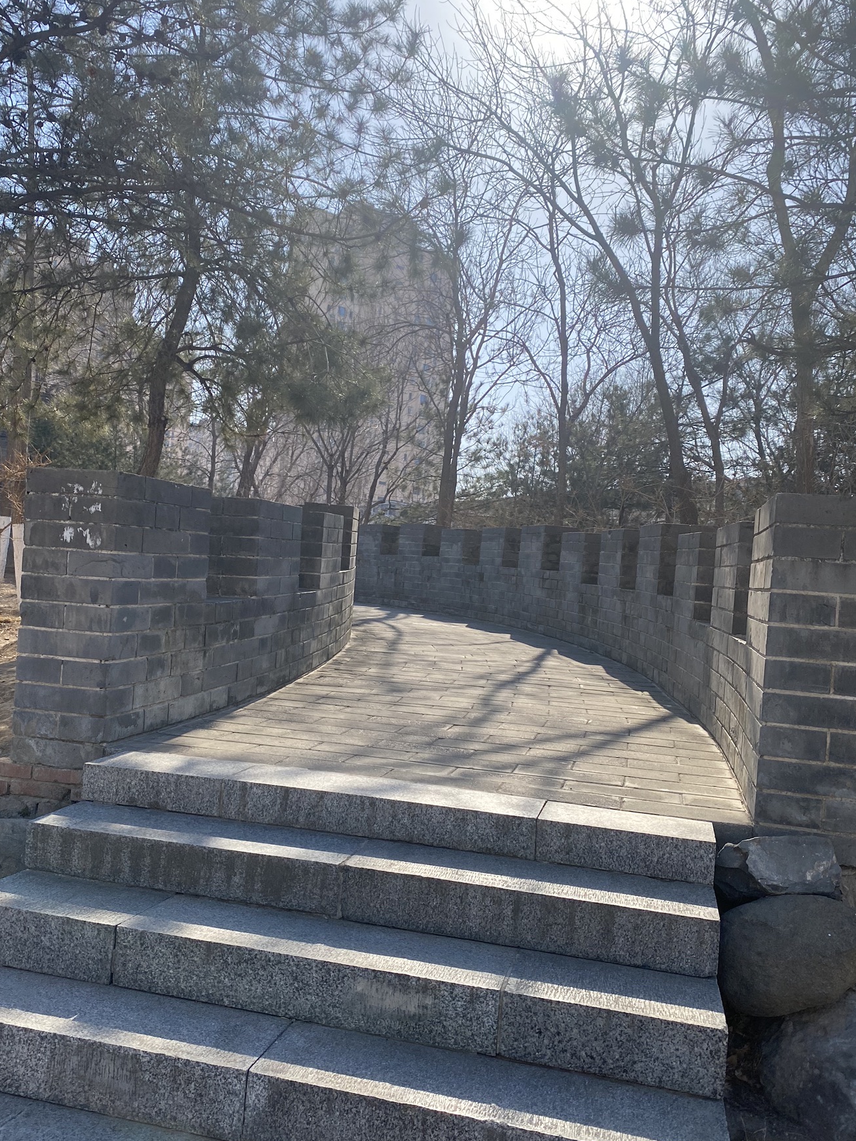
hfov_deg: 46.7
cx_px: 377
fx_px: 989
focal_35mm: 30
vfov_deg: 59.9
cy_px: 593
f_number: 1.8
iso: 32
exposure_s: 1/2463
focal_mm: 4.25
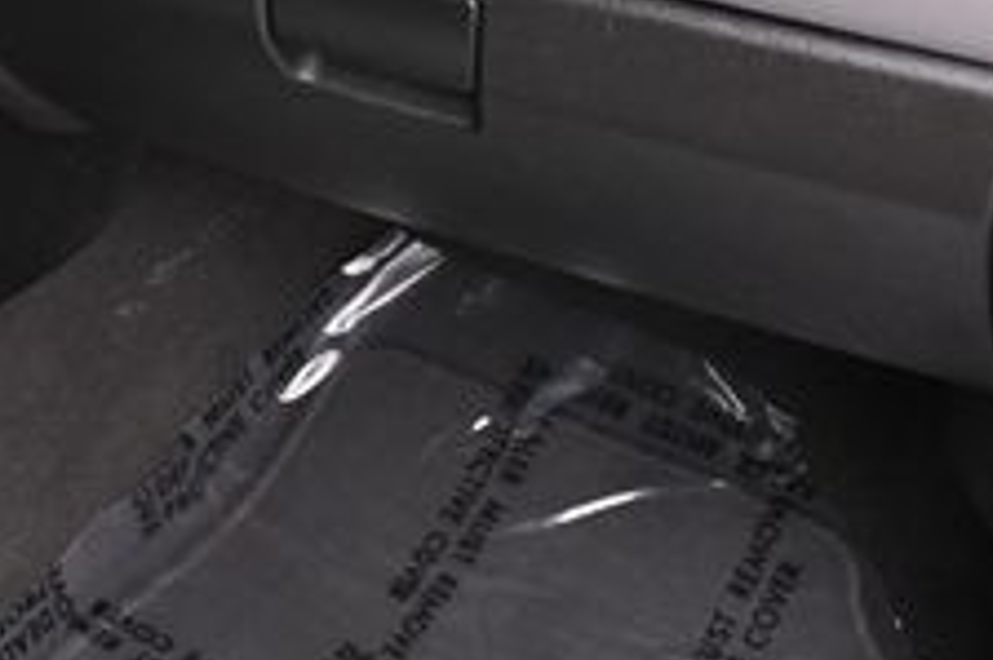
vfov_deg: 16.0
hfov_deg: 23.0
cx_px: -75
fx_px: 2307
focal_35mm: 84
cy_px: 18
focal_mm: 19.5
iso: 720
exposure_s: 1/125
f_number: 3.8
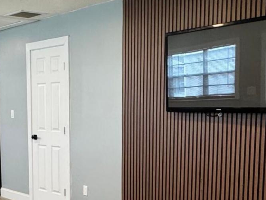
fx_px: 461
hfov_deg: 32.0
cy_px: 172
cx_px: 96
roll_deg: +0.2
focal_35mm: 60
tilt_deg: -8.4
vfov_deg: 23.9
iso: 250
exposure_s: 1/120
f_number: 2.2
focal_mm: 2.22
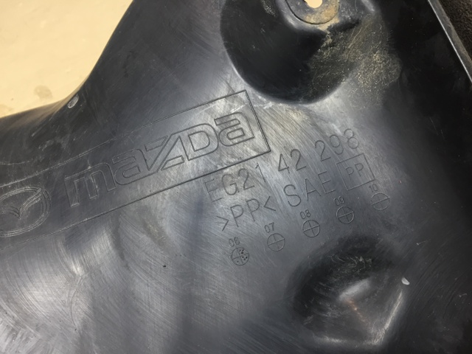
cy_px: 177
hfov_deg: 61.7
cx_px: 236
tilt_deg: -53.5
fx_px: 395
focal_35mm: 29
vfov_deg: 48.2
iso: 100
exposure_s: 1/33
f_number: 2.2
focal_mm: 4.15
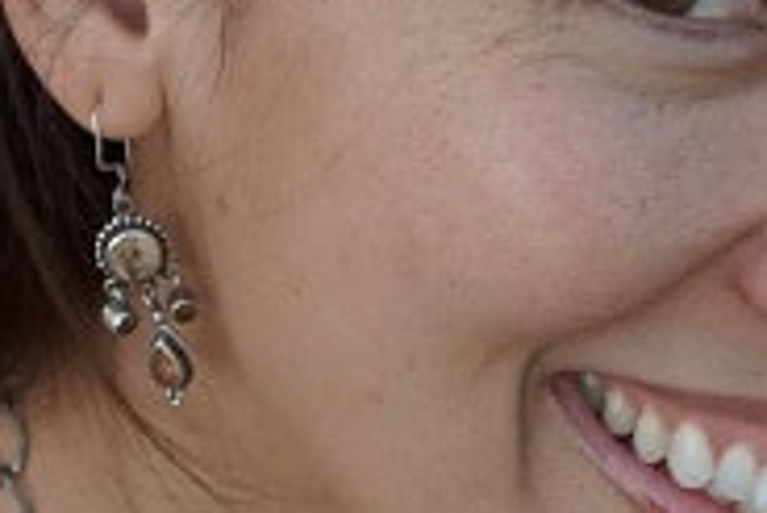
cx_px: 663
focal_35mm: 285
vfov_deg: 4.8
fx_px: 6071
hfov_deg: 7.2
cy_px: 459
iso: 800
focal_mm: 35
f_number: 4
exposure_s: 1/160
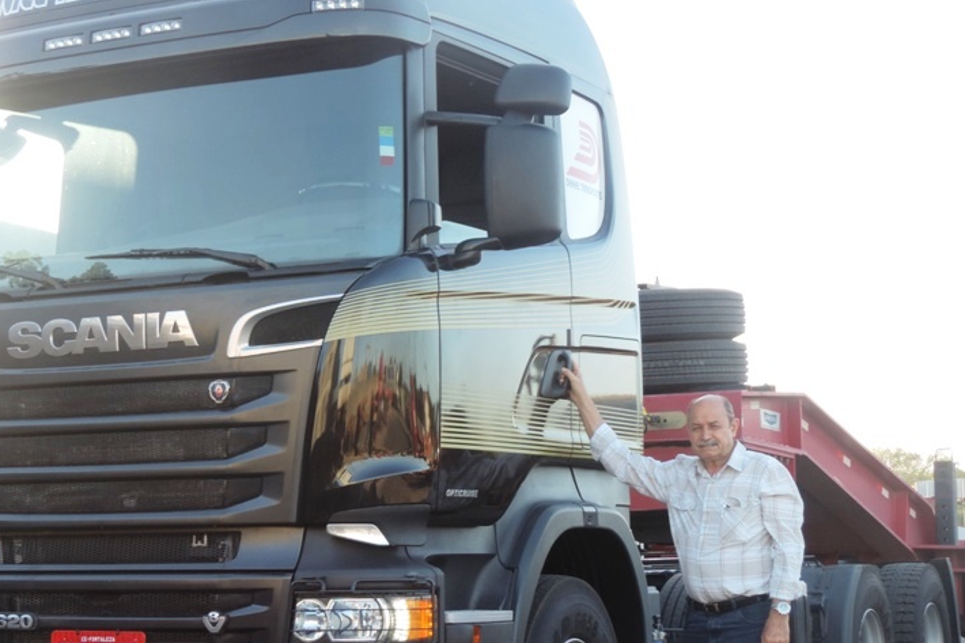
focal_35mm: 75
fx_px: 2010
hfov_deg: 26.9
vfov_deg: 18.2
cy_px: 386
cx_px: 355
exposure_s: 1/100
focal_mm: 8.9
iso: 80
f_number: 3.6
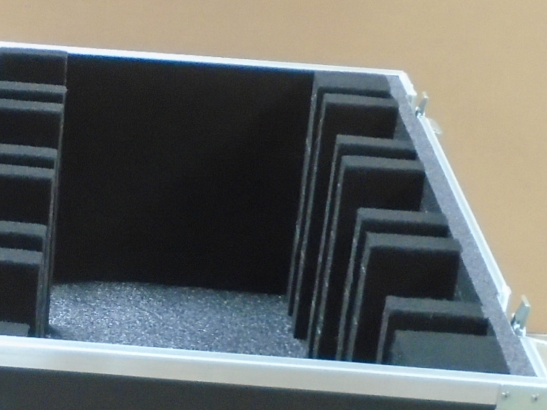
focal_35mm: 89
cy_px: 194
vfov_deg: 16.6
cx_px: 61
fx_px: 1407
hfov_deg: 21.5
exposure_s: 1/13
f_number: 3.2
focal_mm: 4.6
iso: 400
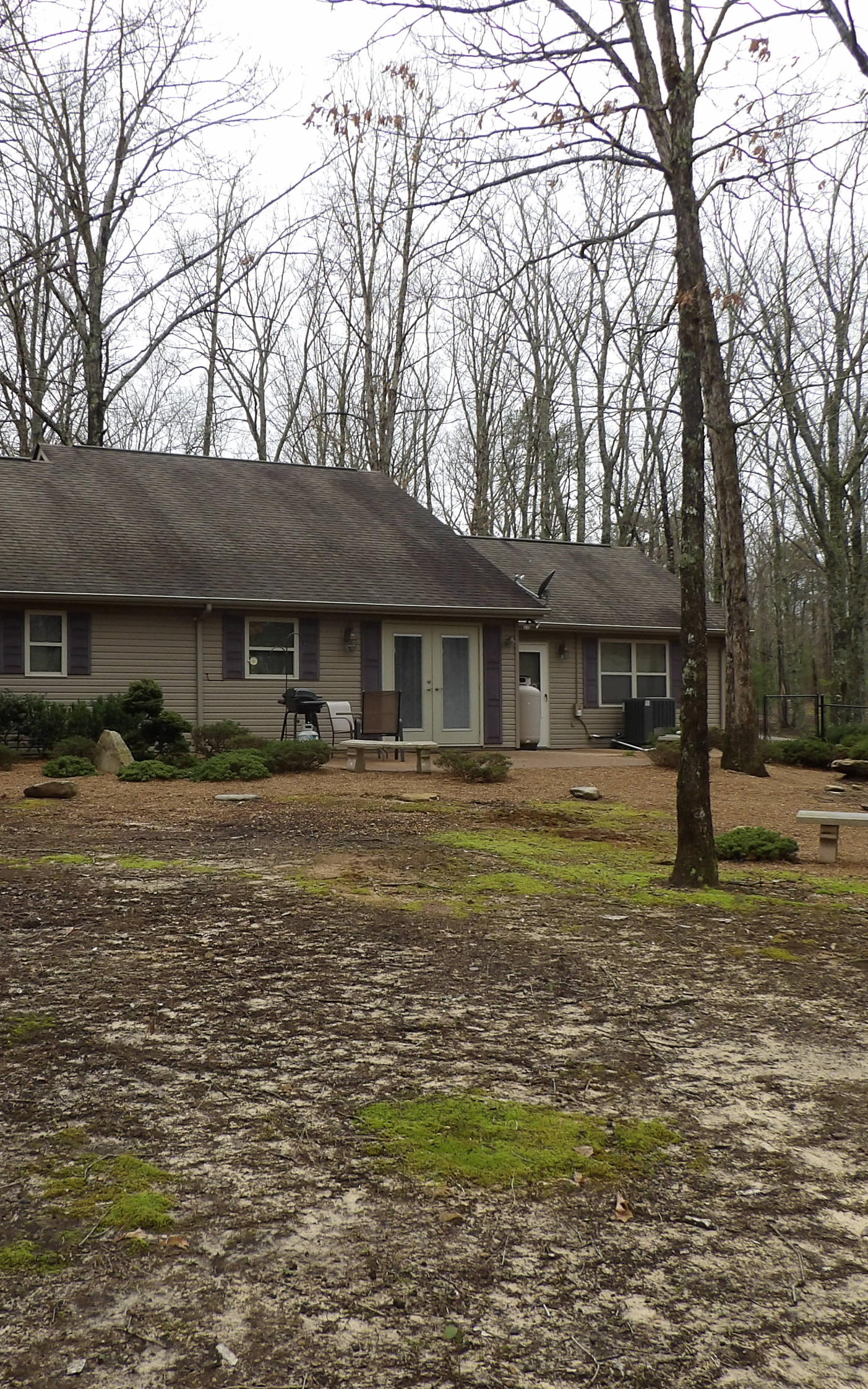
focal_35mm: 34
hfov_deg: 37.0
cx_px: 309
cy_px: 695
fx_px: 1287
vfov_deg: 56.7
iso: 100
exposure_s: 1/394
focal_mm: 4.3
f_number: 3.2
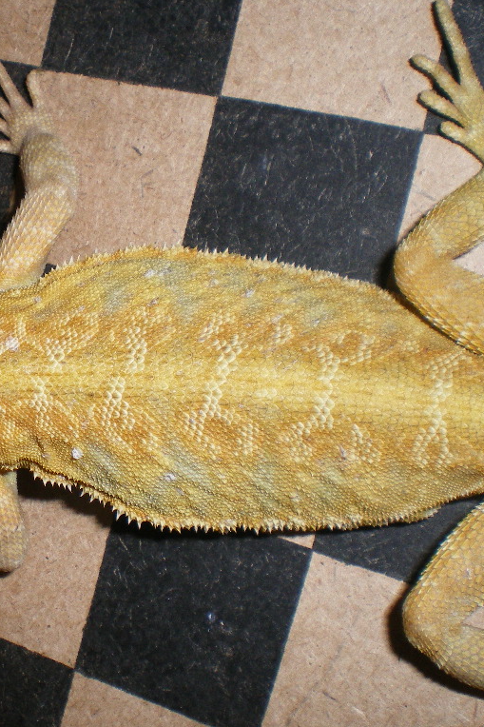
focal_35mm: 53
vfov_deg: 37.5
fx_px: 1069
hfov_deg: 24.7
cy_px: 364
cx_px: 37
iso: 200
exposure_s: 1/50
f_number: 4.6
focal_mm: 6.3
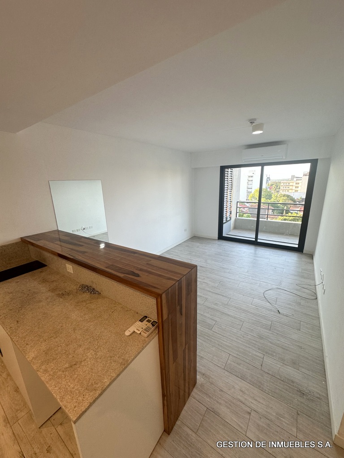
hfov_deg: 85.7
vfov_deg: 102.1
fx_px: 186
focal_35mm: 14
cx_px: 172
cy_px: 229
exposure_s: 1/100
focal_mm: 2.22
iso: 100
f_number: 2.2
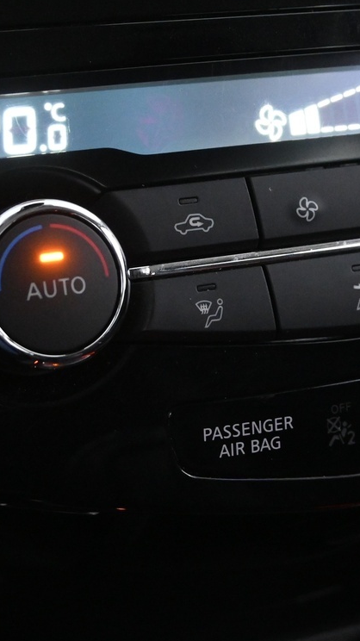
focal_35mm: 91
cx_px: 240
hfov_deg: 13.3
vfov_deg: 23.4
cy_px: 251
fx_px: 1541
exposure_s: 1/25
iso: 3200
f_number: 4.5
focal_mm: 26.5
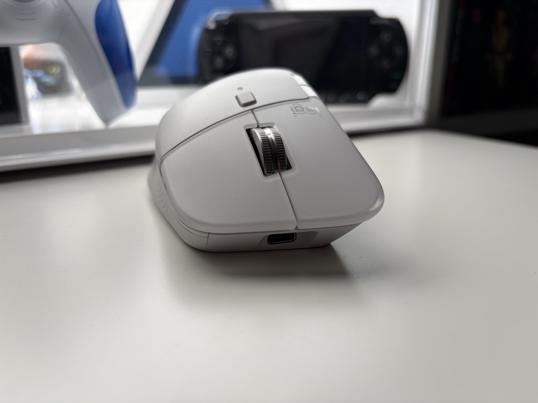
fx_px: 404
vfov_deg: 53.1
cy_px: 202
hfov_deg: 67.3
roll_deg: +0.5
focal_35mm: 26
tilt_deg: -17.3
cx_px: 269
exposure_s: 1/111
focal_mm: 5.96
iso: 40
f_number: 1.6
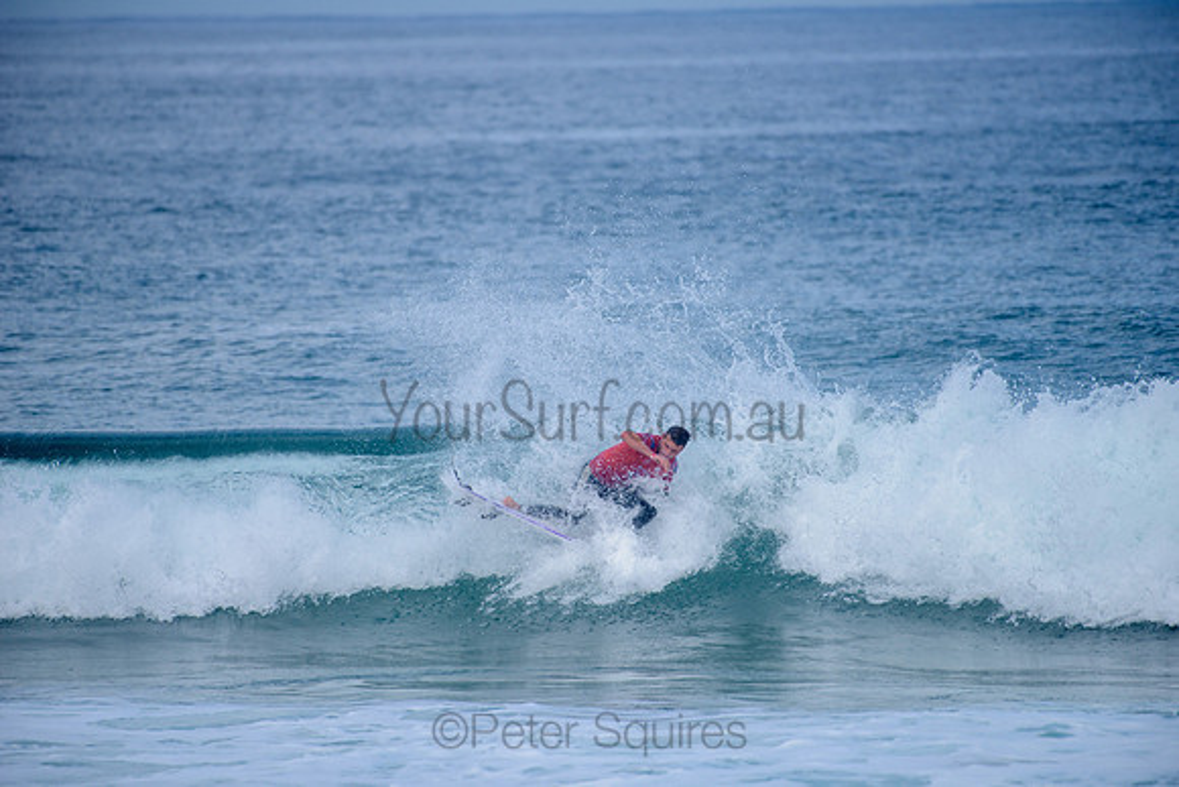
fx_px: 16381
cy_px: 394
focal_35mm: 500
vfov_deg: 2.8
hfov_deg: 4.1
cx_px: 590
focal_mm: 500
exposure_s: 1/2000
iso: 220
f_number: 5.6
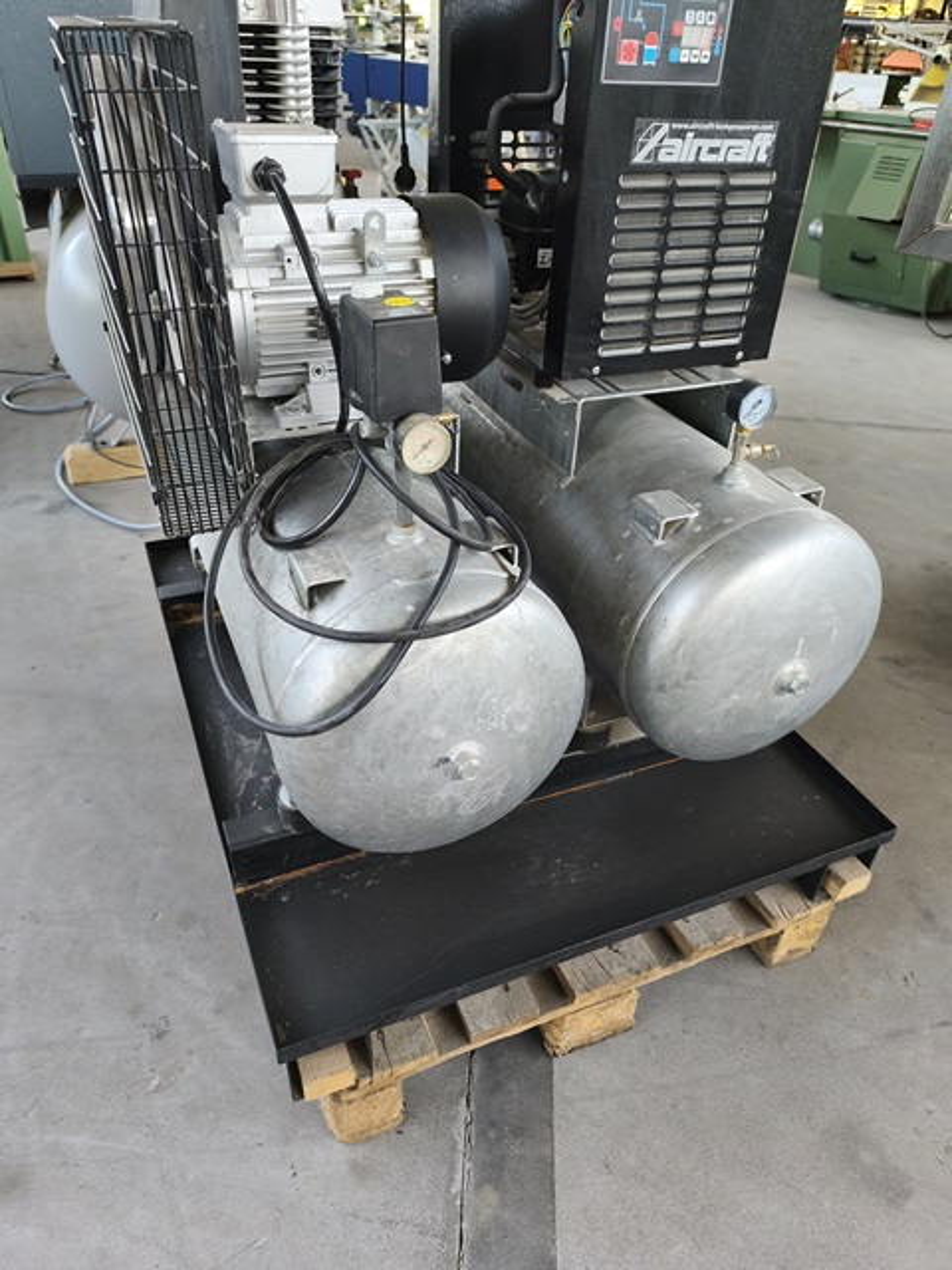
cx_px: 476
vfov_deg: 73.9
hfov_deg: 58.9
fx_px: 843
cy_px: 635
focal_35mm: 23
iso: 250
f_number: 1.65
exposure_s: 1/50
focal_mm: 6.14
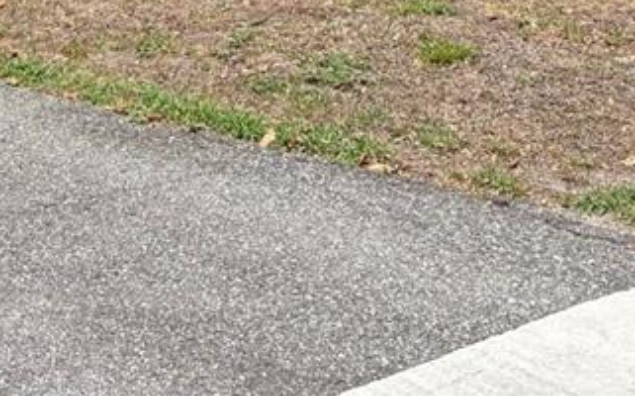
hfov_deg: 22.7
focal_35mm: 88
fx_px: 1522
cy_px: -360
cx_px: 10
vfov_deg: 13.1
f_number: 1.6
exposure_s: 1/2451
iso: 50
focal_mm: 5.96
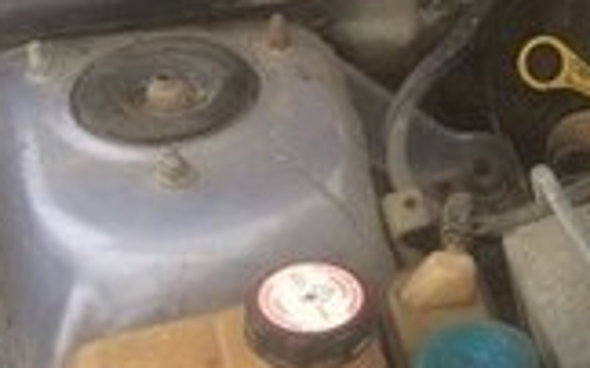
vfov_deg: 10.5
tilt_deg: -43.8
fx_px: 2009
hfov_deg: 14.6
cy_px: 162
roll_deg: -8.5
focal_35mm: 125
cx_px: 1063
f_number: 2.2
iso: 32
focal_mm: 4.15
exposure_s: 1/109
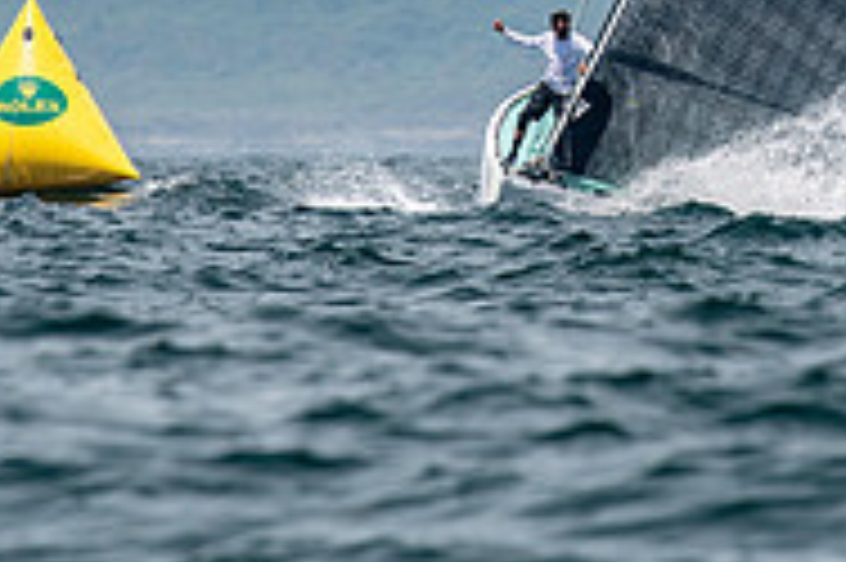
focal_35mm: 1408
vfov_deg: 1.0
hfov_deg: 1.5
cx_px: 662
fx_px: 33058
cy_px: -245
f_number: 5.6
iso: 320
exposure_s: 1/2500
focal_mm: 300
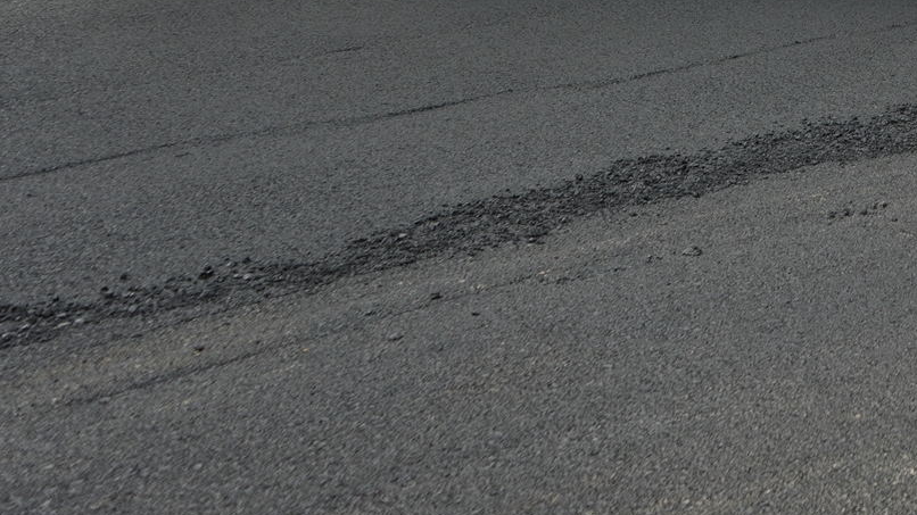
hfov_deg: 21.3
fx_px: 2212
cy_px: -360
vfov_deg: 12.3
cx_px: 1186
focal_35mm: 91
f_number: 4.5
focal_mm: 28
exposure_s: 1/125
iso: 100
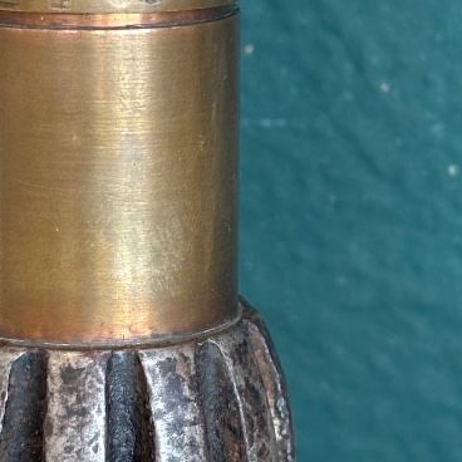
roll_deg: -0.6
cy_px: 251
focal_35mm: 150
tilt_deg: -12.7
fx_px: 2265
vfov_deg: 11.6
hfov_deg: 11.6
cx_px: 114
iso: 160
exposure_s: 1/33
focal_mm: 5.96
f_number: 1.6
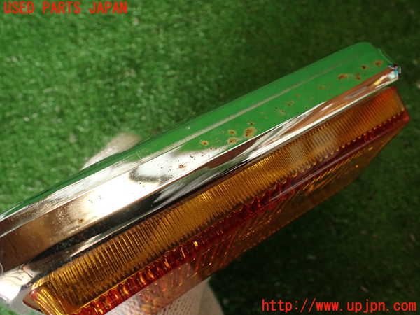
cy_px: 158
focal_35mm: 30
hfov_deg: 60.0
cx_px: 210
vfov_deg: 46.8
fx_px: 364
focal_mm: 5.4
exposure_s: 1/60
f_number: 2.3
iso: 100
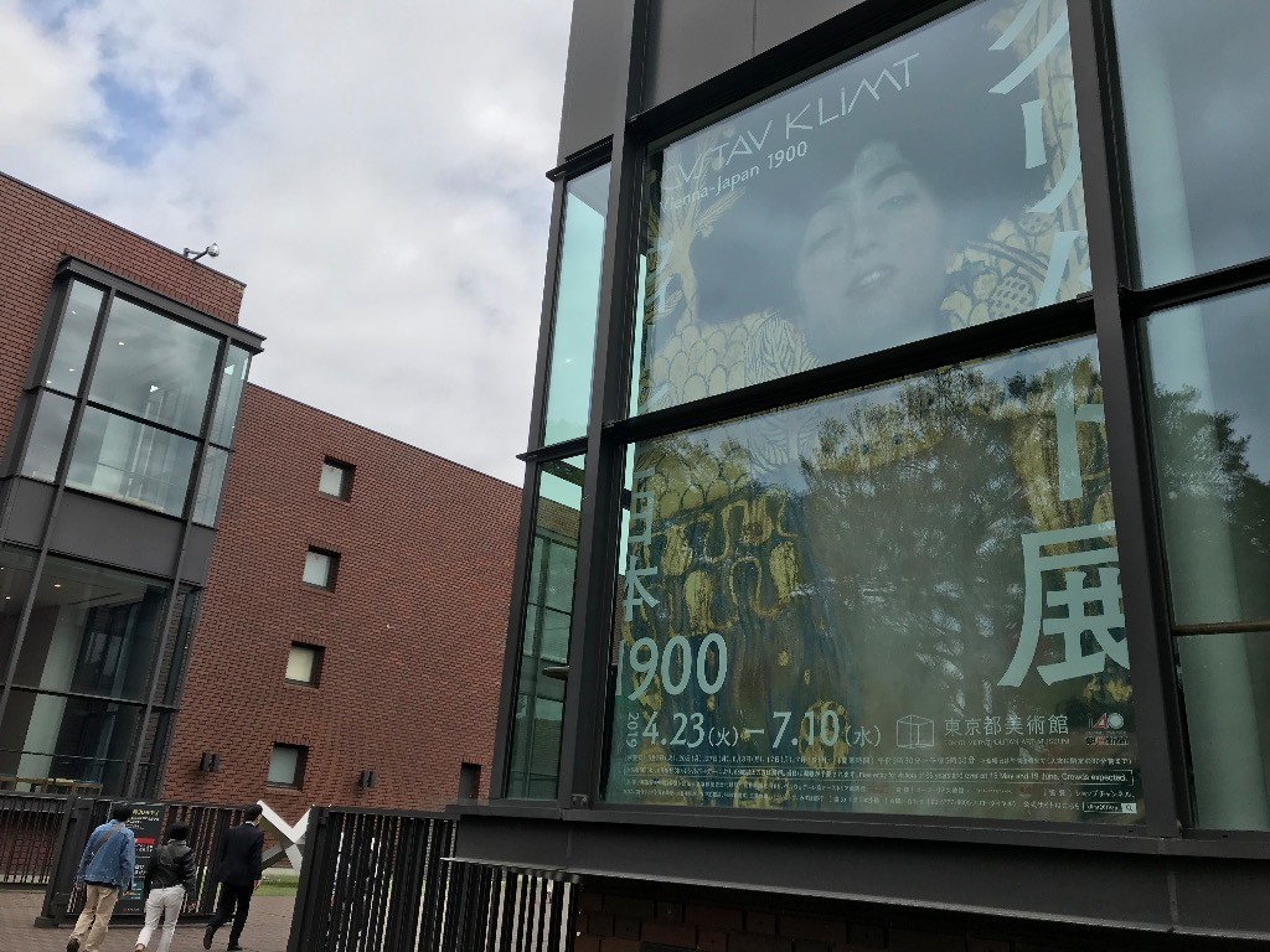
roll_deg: -4.2
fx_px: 1027
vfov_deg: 49.7
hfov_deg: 63.4
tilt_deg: +20.1
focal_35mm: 28
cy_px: 476
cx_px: 635
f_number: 1.8
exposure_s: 1/1996
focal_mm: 3.99
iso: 20
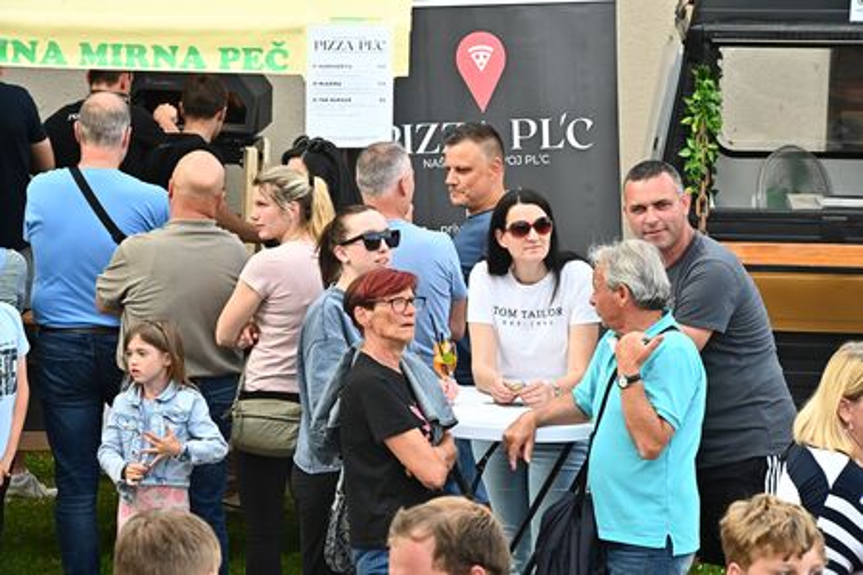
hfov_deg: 10.3
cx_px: 432
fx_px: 4794
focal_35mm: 200
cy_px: 288
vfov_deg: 6.9
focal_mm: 200
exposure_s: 1/160
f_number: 16
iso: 1600
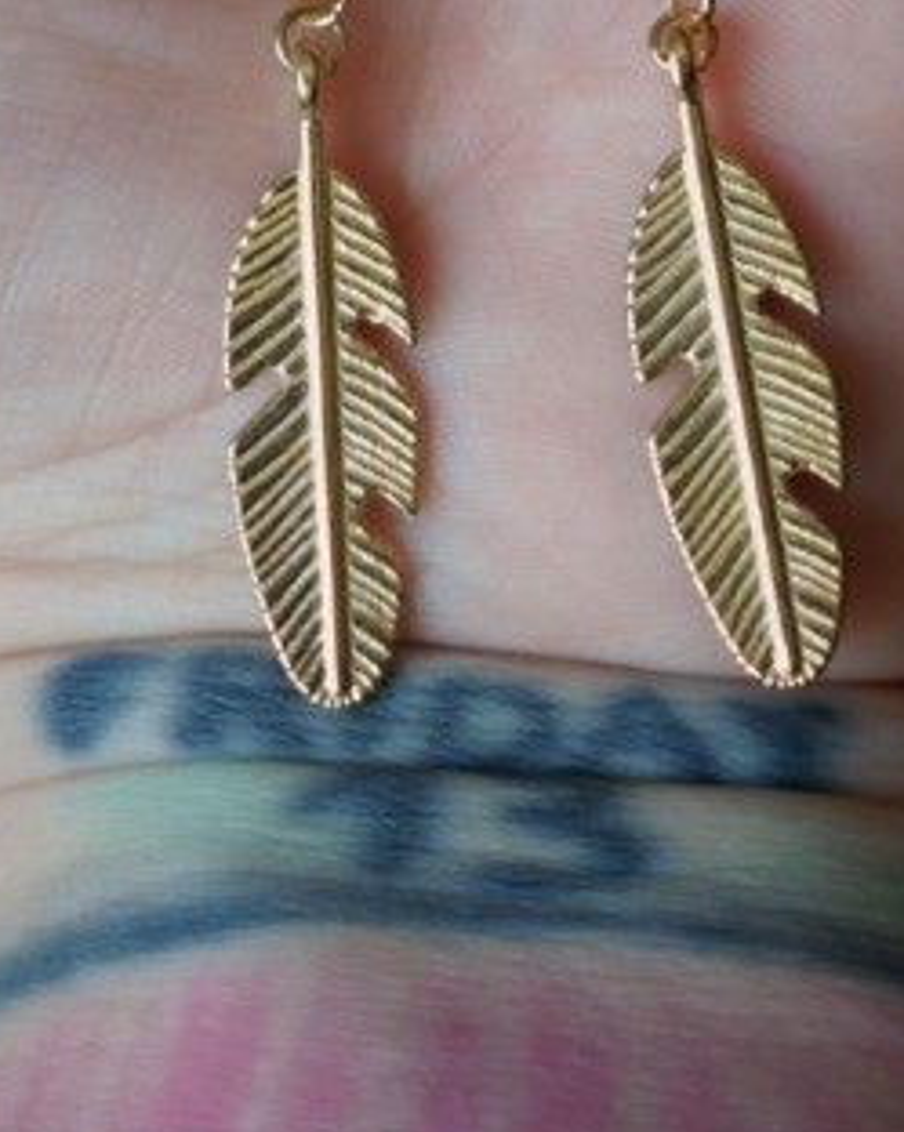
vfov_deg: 9.0
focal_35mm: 208
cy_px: -675
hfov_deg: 7.4
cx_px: 367
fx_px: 6967
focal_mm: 40
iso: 400
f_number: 5
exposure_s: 1/100
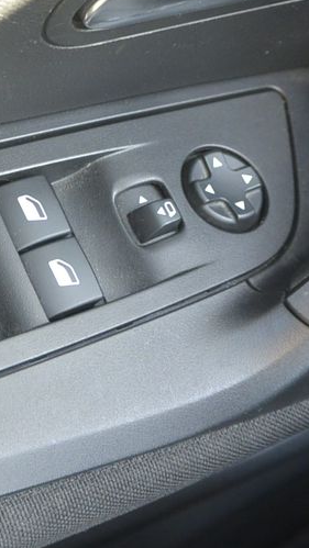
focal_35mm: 58
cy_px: 214
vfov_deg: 35.9
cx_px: 82
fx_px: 844
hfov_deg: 20.6
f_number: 3.5
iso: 400
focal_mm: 10
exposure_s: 1/60
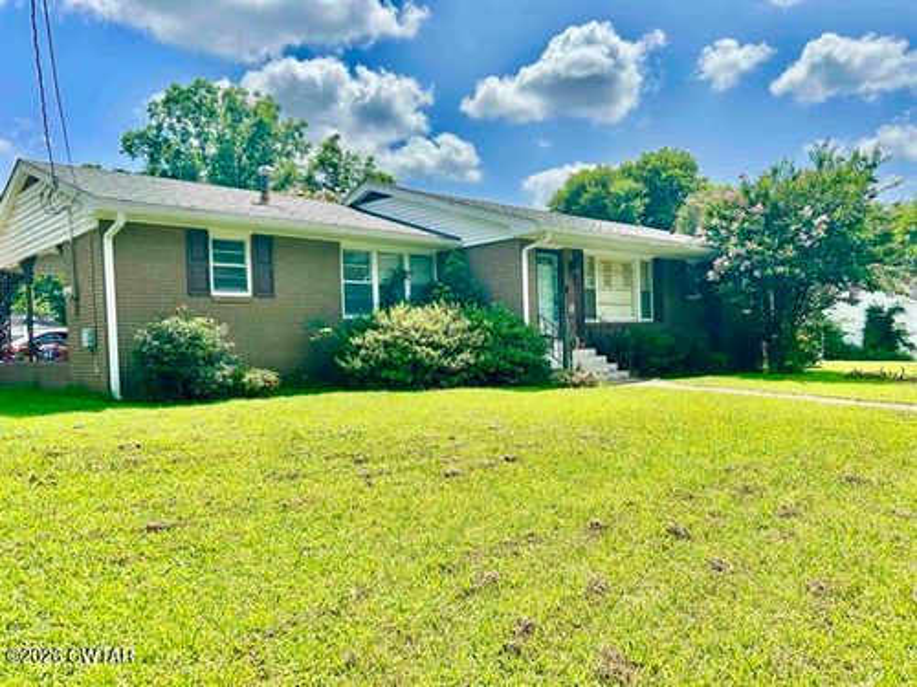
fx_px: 689
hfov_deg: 67.3
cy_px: 344
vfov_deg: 53.1
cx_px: 458
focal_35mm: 26
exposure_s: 1/4115
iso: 50
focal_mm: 5.7
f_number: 1.5
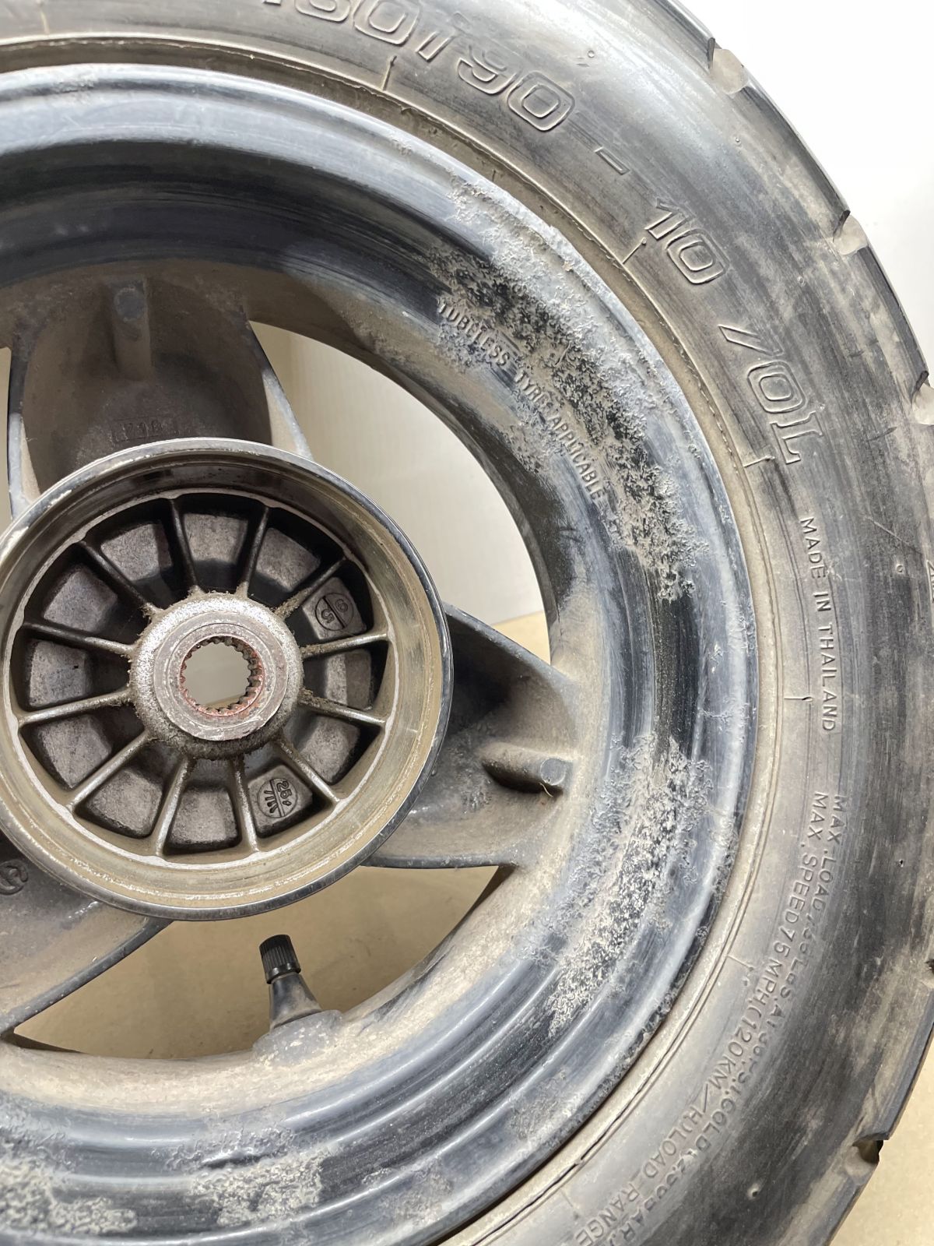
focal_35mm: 26
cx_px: 467
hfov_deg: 53.1
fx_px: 935
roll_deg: -3.7
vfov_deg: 67.3
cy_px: 623
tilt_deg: -43.3
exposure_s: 1/50
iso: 250
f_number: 1.6
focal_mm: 4.2
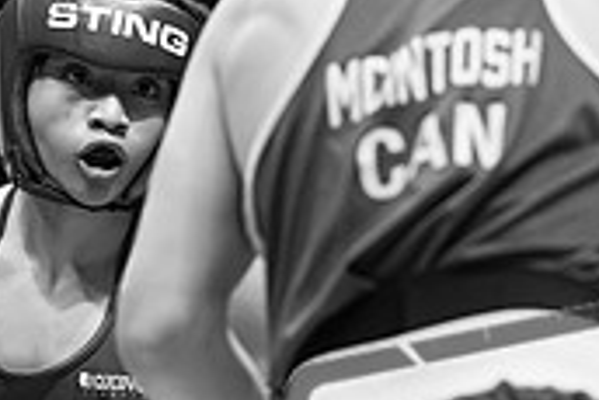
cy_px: 423
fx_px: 4446
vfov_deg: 5.1
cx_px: 293
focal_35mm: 267
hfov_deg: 7.7
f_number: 2.5
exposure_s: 1/1000
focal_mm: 79
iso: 3200
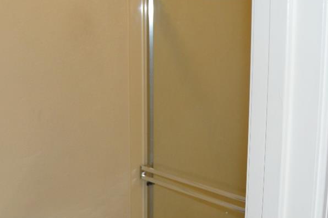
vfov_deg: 16.3
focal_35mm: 83
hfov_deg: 24.5
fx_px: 755
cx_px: 131
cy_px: 164
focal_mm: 22
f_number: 3.5
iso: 450
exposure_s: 1/60
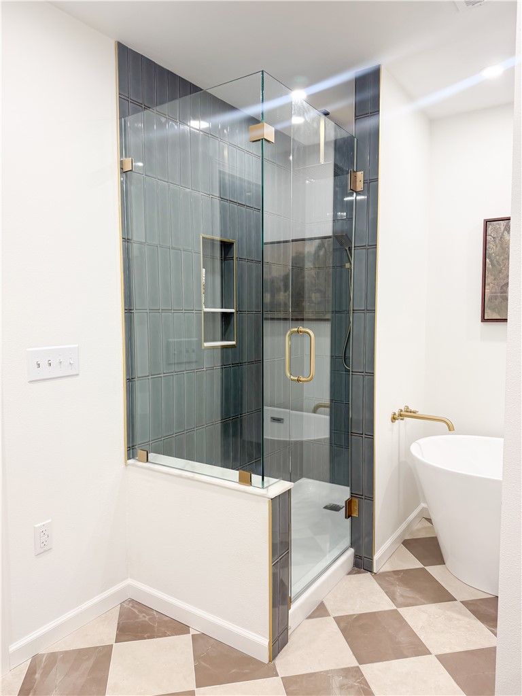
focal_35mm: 24
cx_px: 261
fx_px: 483
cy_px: 348
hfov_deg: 56.8
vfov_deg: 71.6
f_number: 1.8
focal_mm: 6.76
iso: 125
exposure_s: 1/120
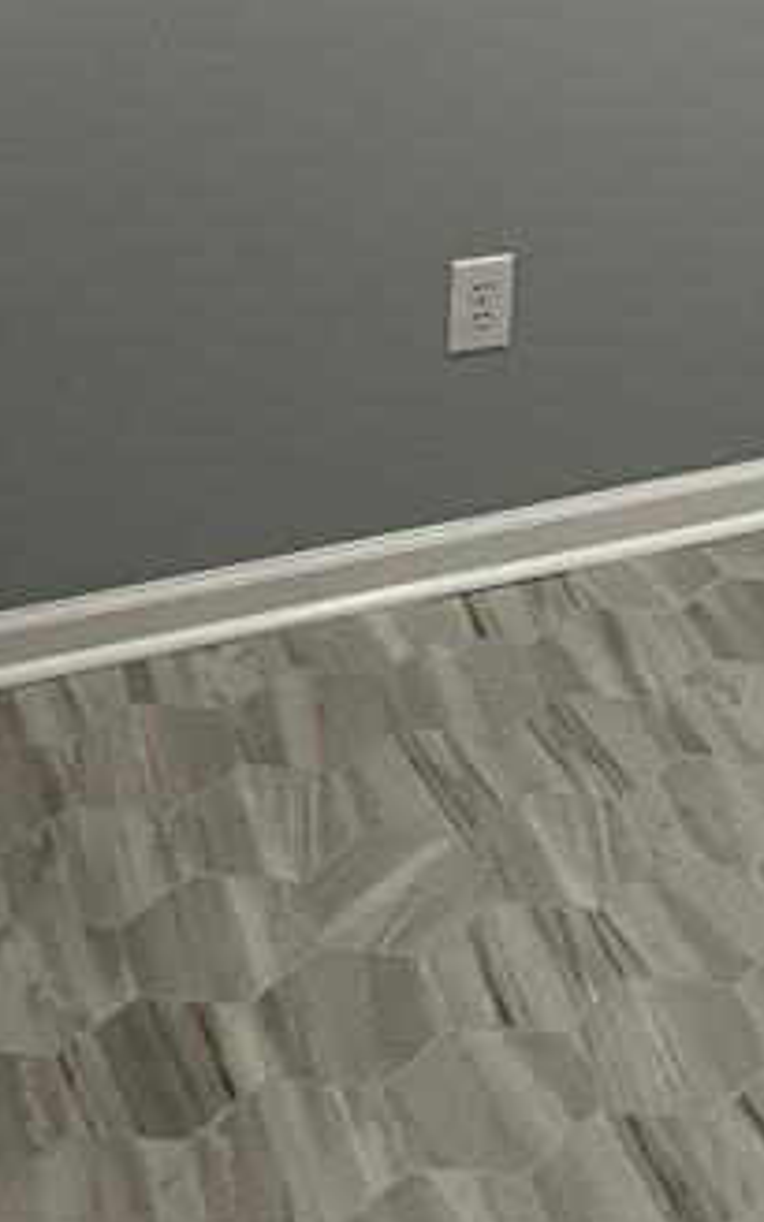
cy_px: -190
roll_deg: -3.6
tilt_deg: -15.4
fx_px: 2865
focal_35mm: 86
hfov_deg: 14.7
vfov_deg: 22.4
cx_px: 921
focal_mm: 5.1
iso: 125
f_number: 1.6
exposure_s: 1/60
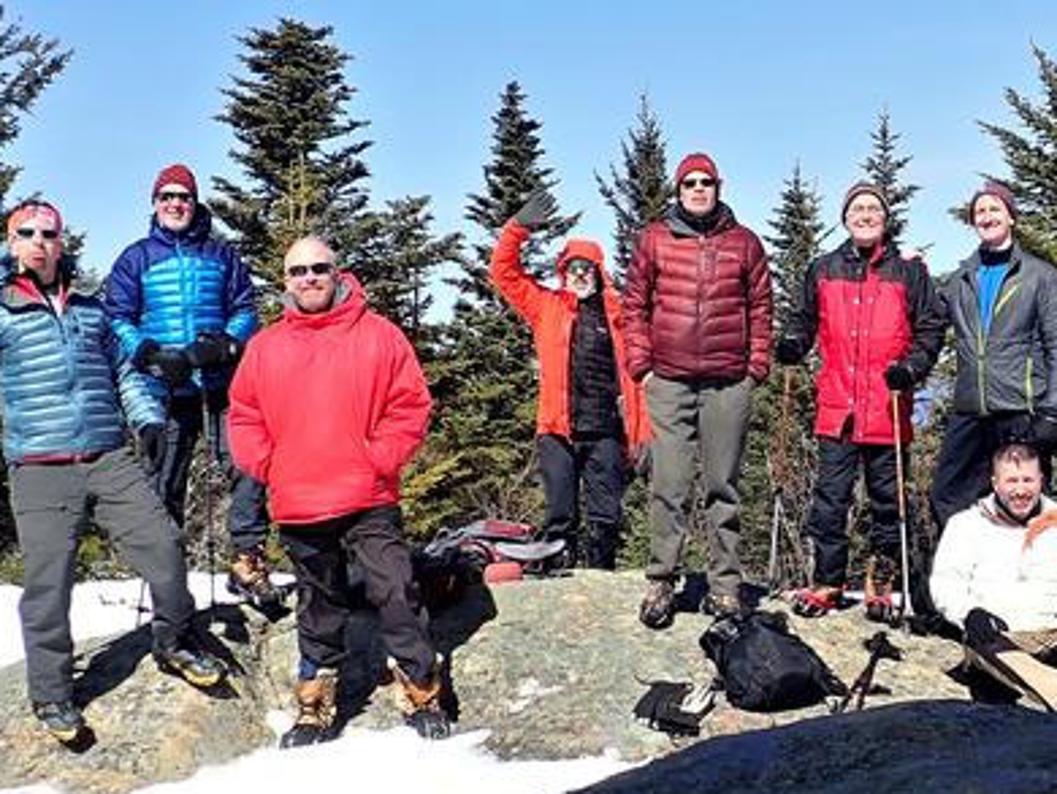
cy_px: 421
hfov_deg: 45.7
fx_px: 1253
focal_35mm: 41
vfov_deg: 35.2
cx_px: 572
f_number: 3.2
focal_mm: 5.87
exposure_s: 1/800
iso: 100
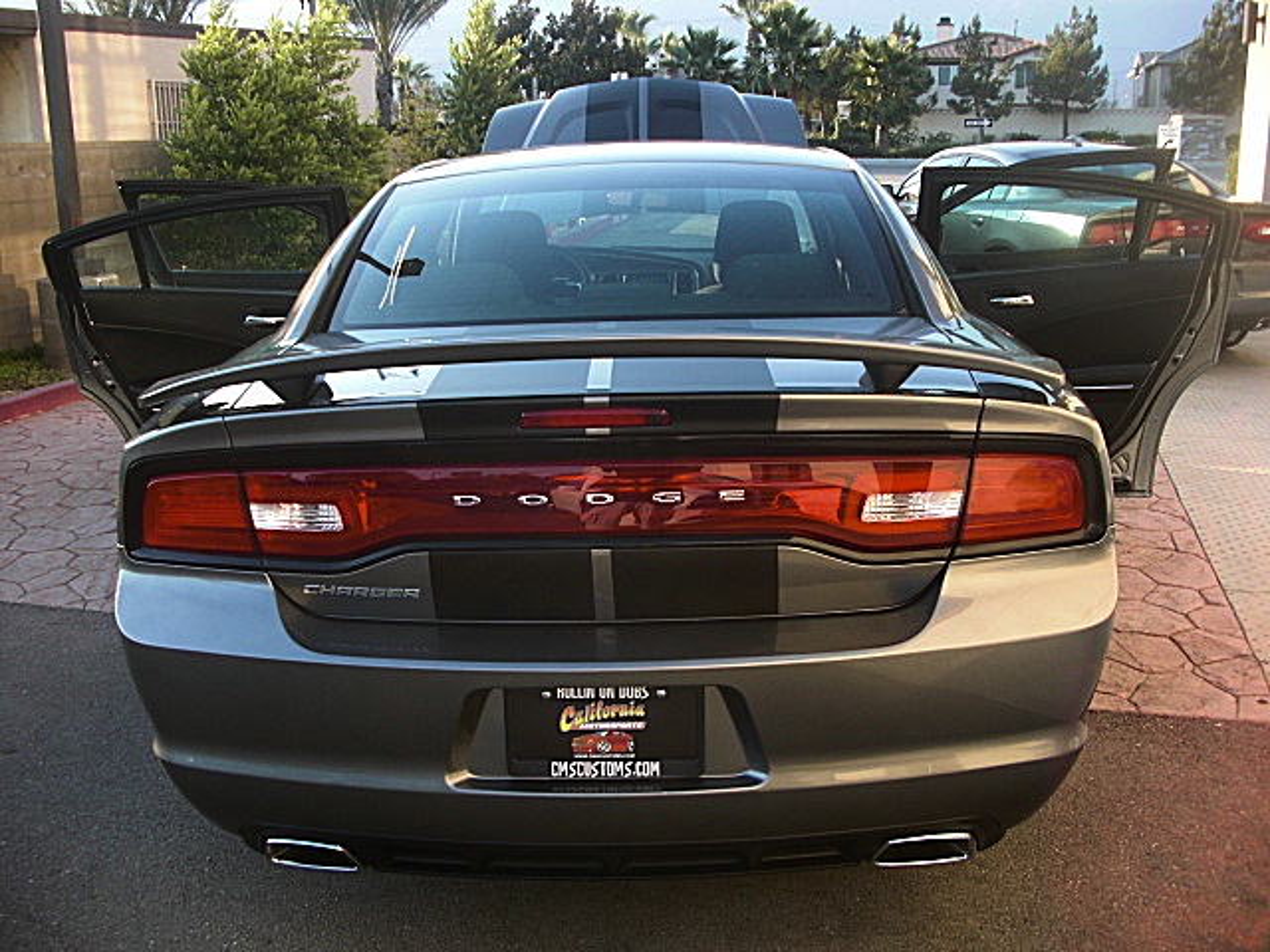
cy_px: 476
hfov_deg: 51.4
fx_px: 1321
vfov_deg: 39.7
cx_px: 635
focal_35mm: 36
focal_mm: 6.3
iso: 50
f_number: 2.8
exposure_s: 1/125
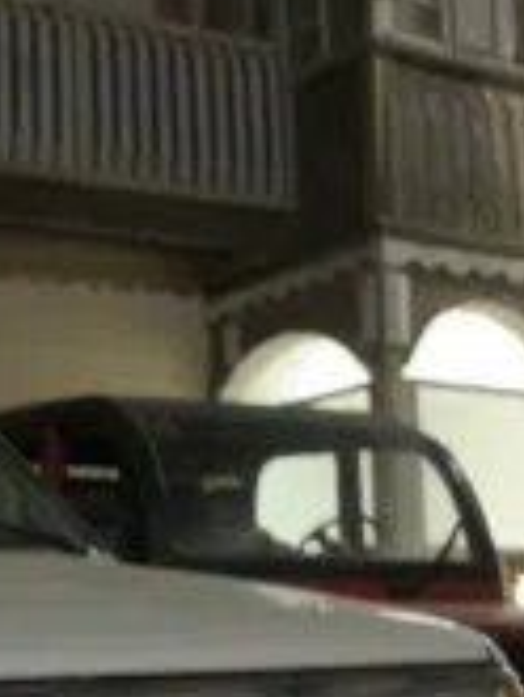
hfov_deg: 21.8
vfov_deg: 30.5
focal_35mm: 63
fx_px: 1270
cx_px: -80
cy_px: 465
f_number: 1.8
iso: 2000
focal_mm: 4.25
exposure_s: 1/17
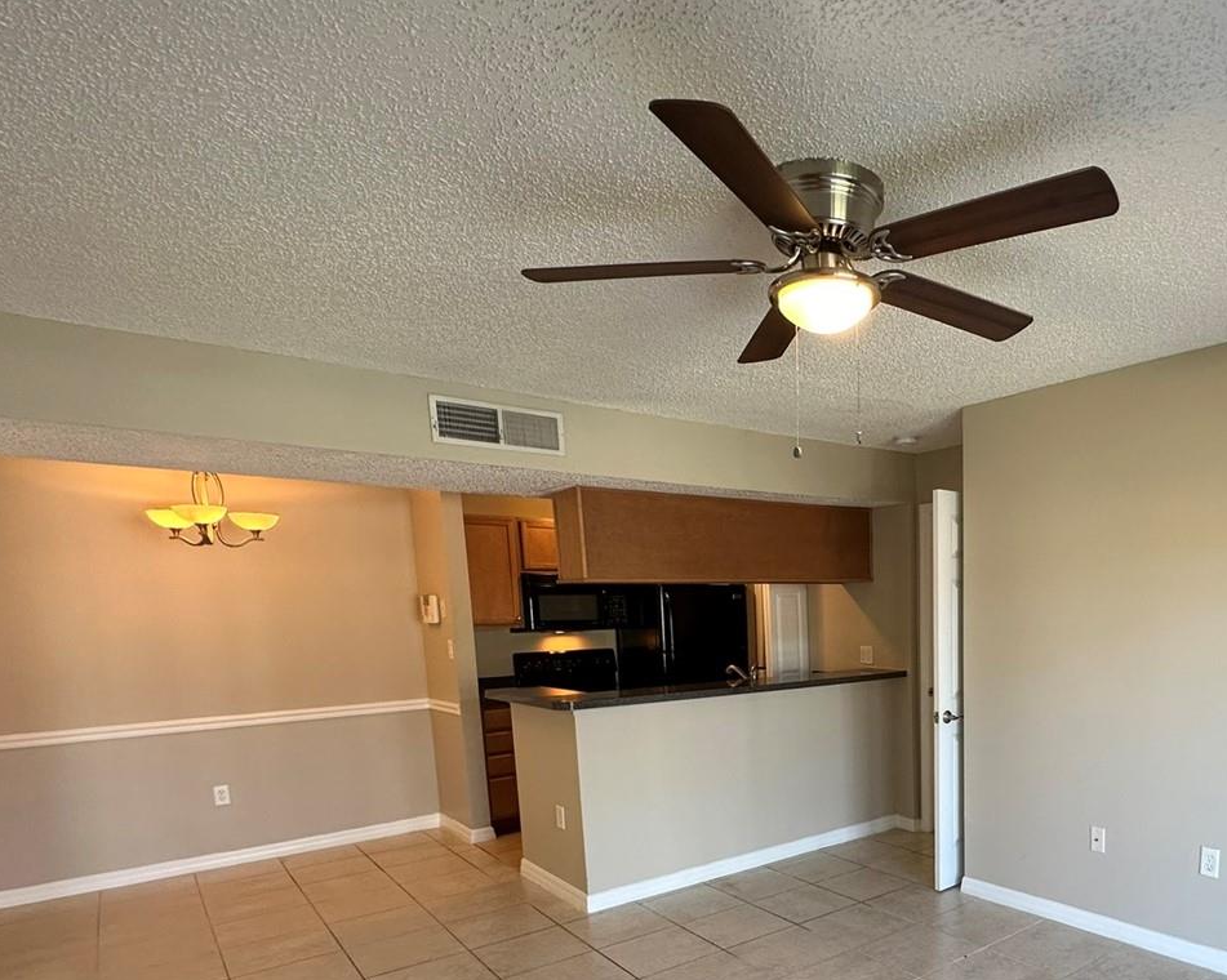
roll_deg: +0.9
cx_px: 881
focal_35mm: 23
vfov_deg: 57.9
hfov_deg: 69.0
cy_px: 729
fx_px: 835
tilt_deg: -8.3
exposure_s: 1/60
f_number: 2.2
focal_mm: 2.22
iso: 160
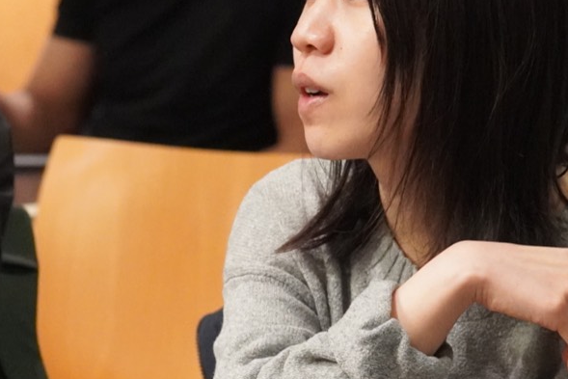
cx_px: 253
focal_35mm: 305
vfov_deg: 4.5
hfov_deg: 6.7
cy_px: 171
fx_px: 4819
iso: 5000
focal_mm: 75
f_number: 4
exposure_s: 1/160
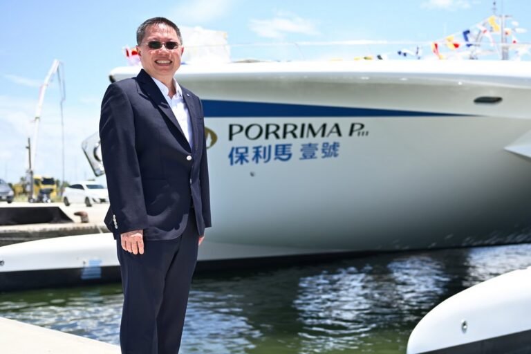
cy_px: 177
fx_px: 590
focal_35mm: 40
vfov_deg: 33.4
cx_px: 266
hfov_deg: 48.5
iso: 100
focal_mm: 40
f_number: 2.8
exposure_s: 1/1250
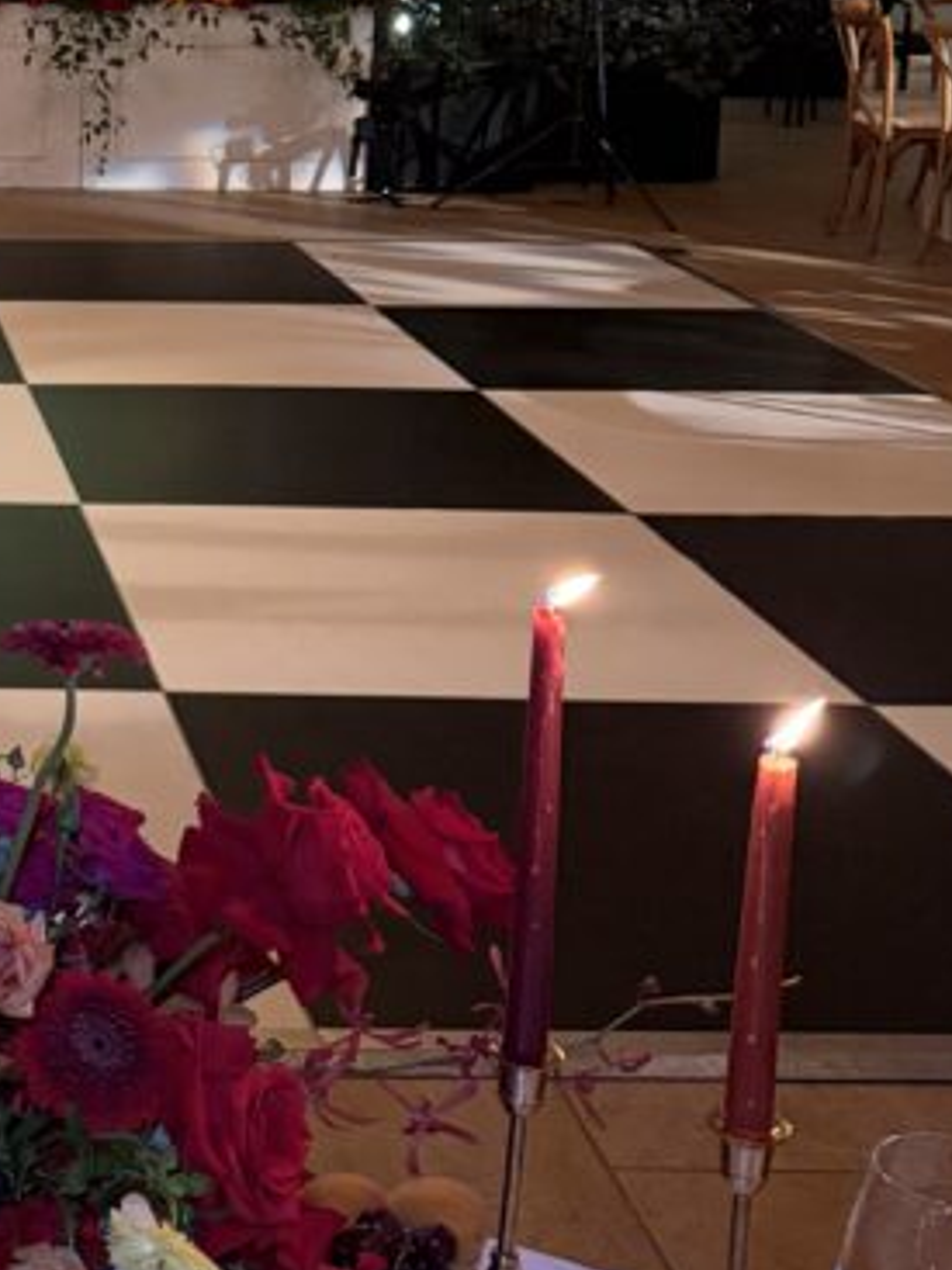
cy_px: 232
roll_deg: -1.1
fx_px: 2458
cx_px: -222
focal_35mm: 67
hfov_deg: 20.4
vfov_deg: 28.3
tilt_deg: -8.7
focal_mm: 6.76
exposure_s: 1/60
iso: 640
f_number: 1.78
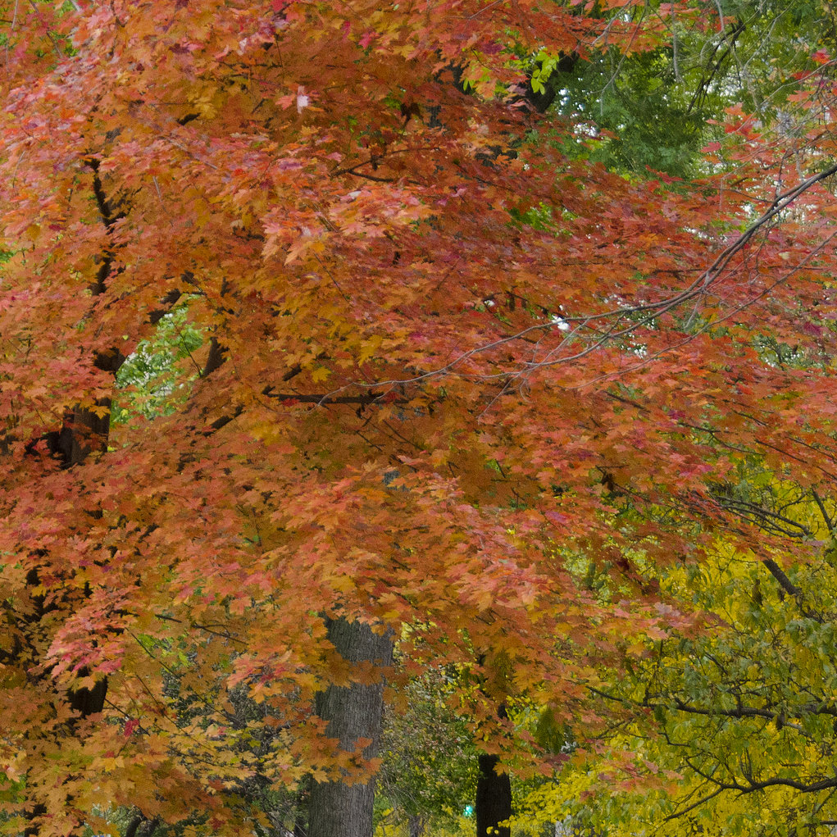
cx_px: 166
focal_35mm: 187
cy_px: 534
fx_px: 5116
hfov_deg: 9.3
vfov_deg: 9.3
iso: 1000
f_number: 4.8
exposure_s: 1/30
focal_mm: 60
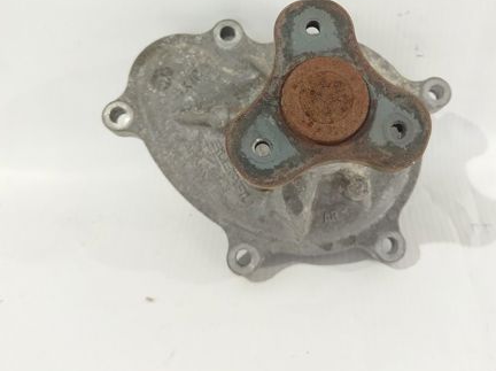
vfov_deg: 35.4
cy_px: 111
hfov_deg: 46.5
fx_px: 573
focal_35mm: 40
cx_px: 303
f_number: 1.79
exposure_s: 1/50
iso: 303
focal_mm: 4.71
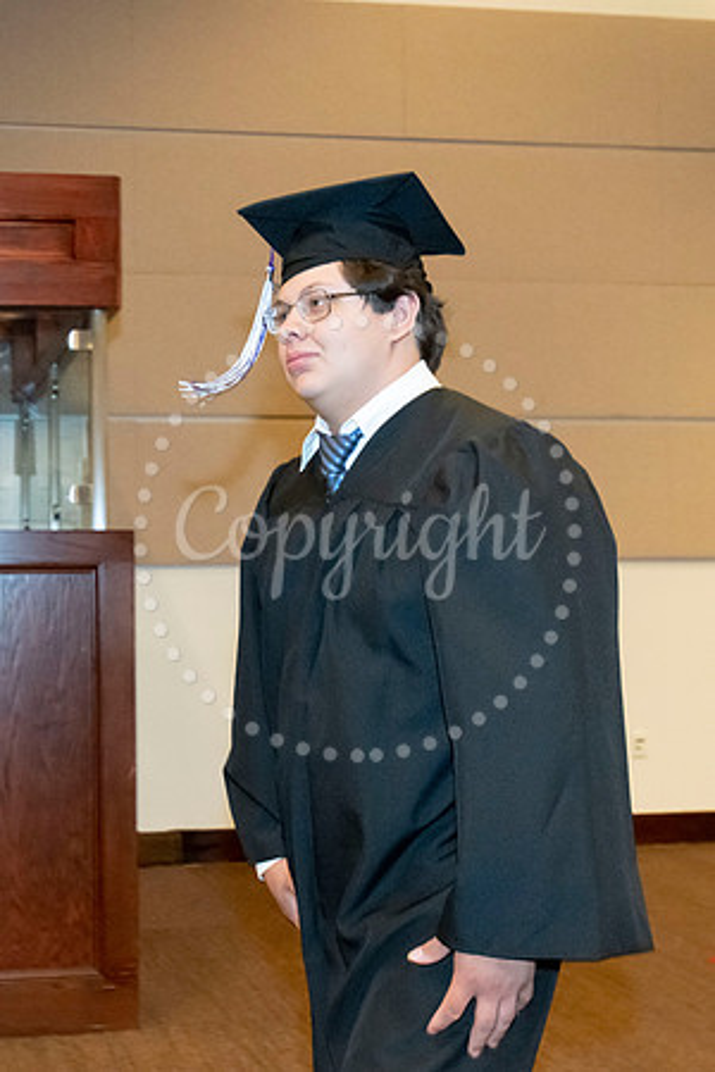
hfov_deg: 24.5
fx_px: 1634
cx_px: 197
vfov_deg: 36.3
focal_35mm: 55
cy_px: 516
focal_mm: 35
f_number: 5.6
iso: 6400
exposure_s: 1/125
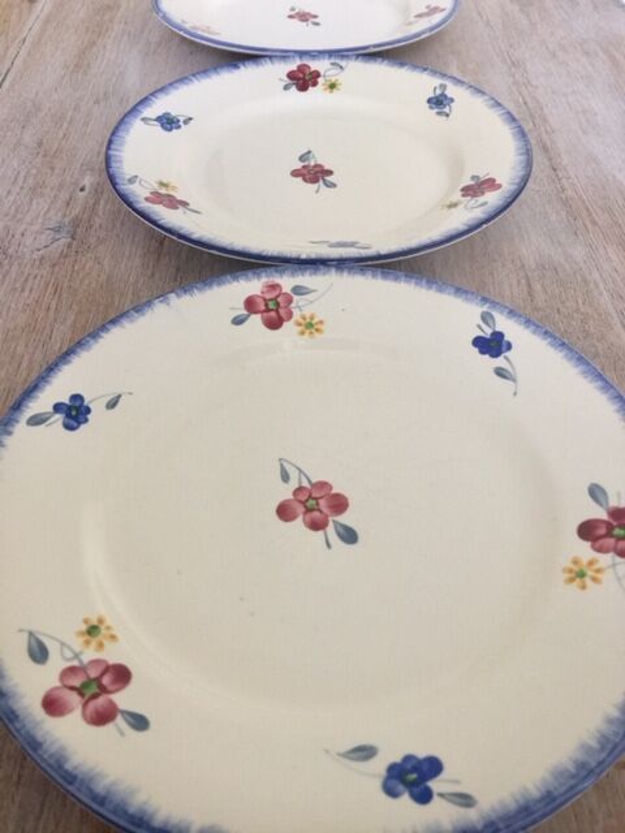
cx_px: 312
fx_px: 698
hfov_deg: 48.2
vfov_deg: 61.7
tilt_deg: -47.4
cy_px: 416
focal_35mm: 29
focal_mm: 4.15
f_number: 2.2
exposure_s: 1/17
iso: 64
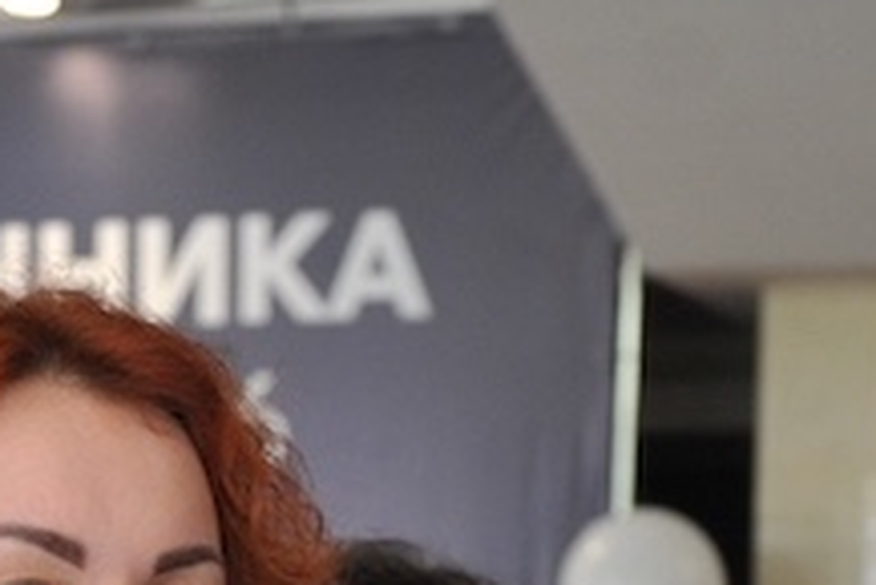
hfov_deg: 11.5
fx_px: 4358
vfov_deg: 7.5
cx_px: 270
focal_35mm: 179
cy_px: 1049
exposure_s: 1/250
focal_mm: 38
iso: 1250
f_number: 3.5
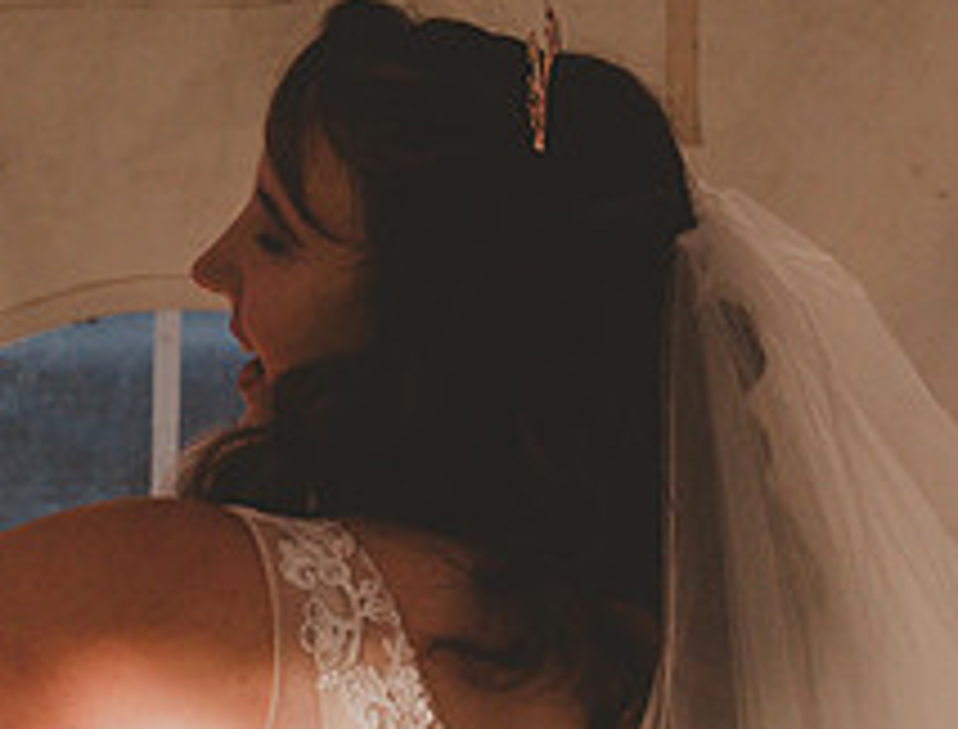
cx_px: -48
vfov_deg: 3.9
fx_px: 10709
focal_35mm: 385
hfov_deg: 5.1
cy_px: 738
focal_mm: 70
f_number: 9
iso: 100
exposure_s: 1/200
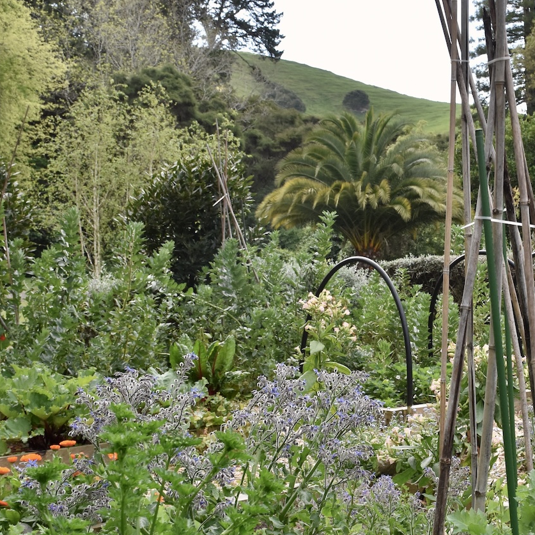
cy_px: 291
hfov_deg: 25.0
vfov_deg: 25.7
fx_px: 1172
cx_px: 472
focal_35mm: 67
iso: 400
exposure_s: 1/250
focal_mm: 22
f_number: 6.3
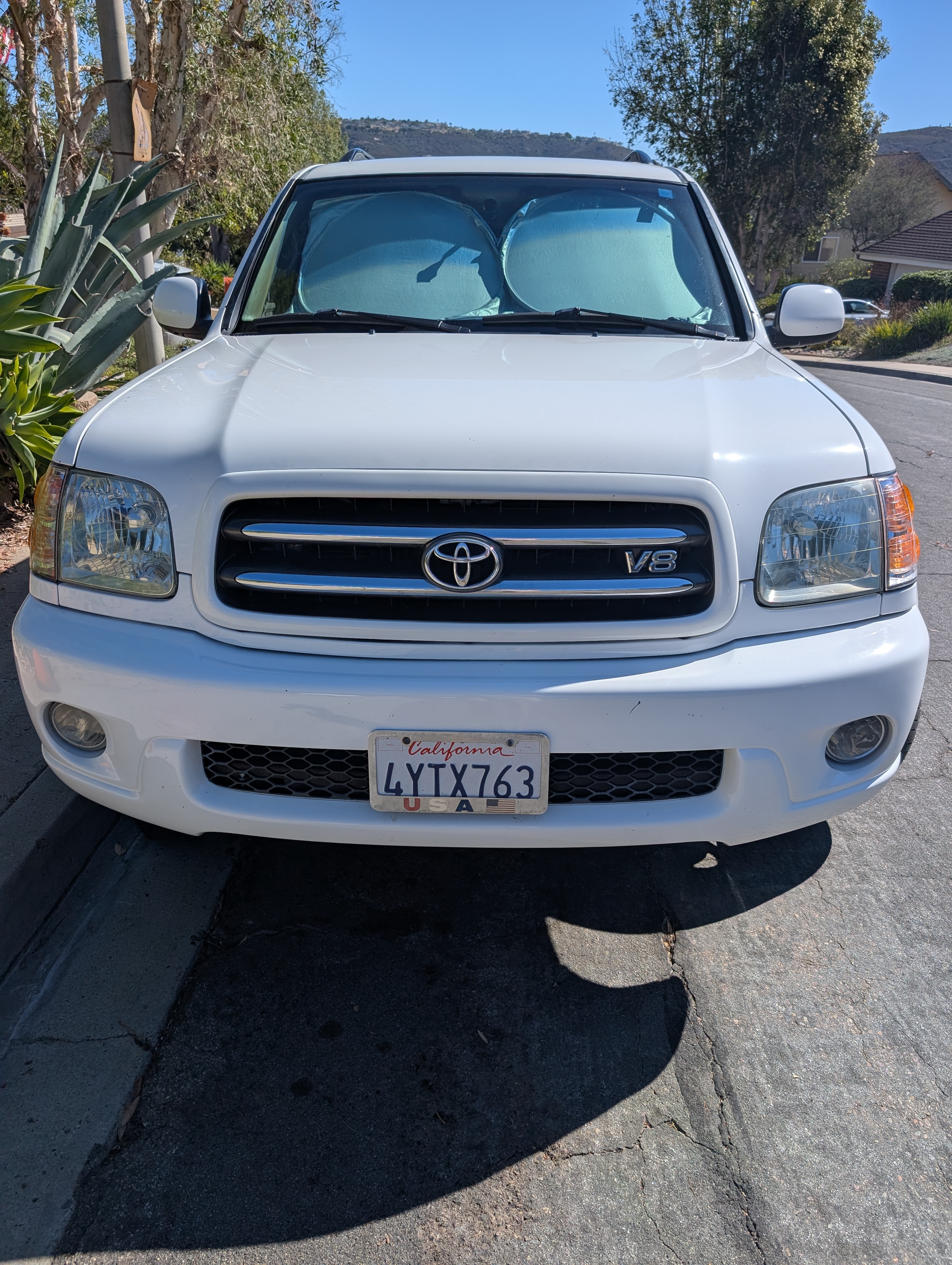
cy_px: 632
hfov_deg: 56.9
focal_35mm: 24
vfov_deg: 71.5
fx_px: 878
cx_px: 476
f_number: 1.68
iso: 20
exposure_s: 1/1706
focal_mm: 6.9
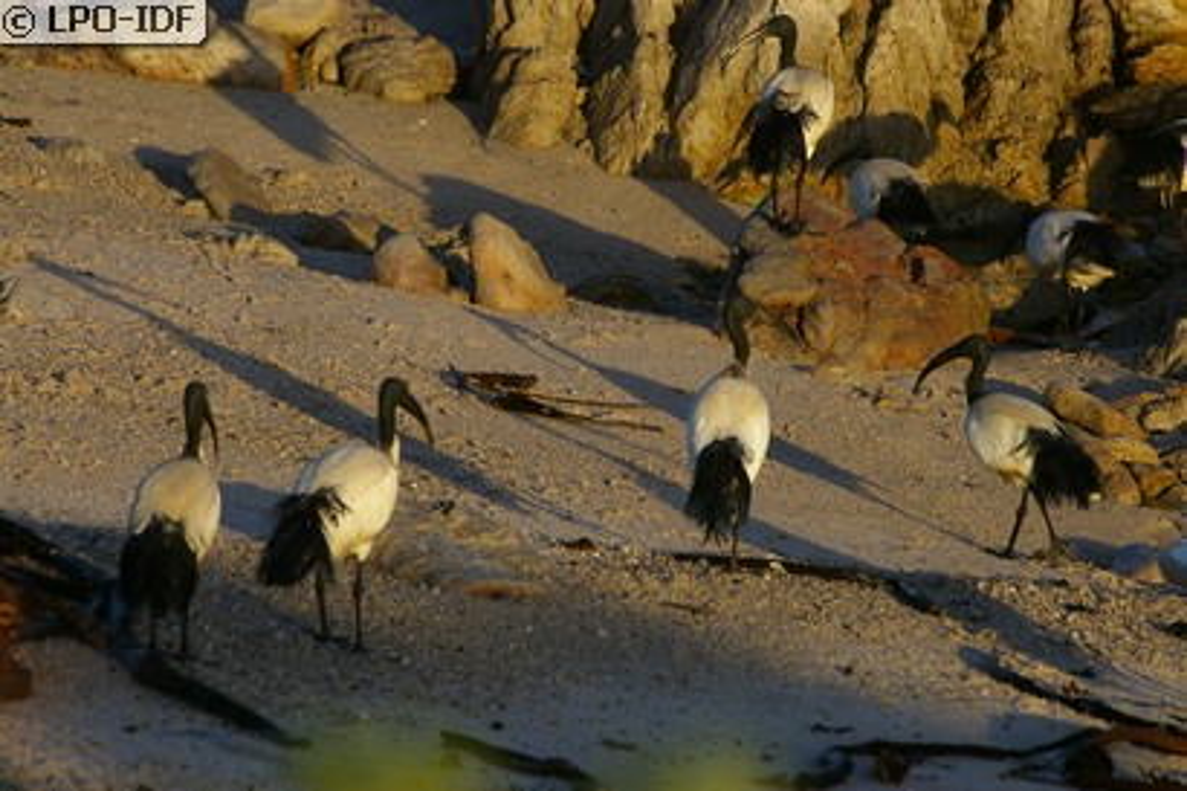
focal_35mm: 450
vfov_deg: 3.1
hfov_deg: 4.6
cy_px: 396
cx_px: 594
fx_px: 14831
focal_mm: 300
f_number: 8
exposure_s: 1/250
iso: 200
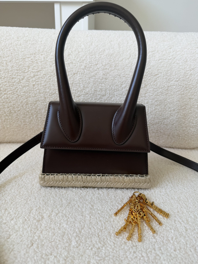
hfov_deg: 56.8
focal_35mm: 24
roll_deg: -1.9
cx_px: 99
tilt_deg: -21.2
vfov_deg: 71.6
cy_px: 132
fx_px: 183
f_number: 1.78
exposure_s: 1/121
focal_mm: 6.76
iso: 80
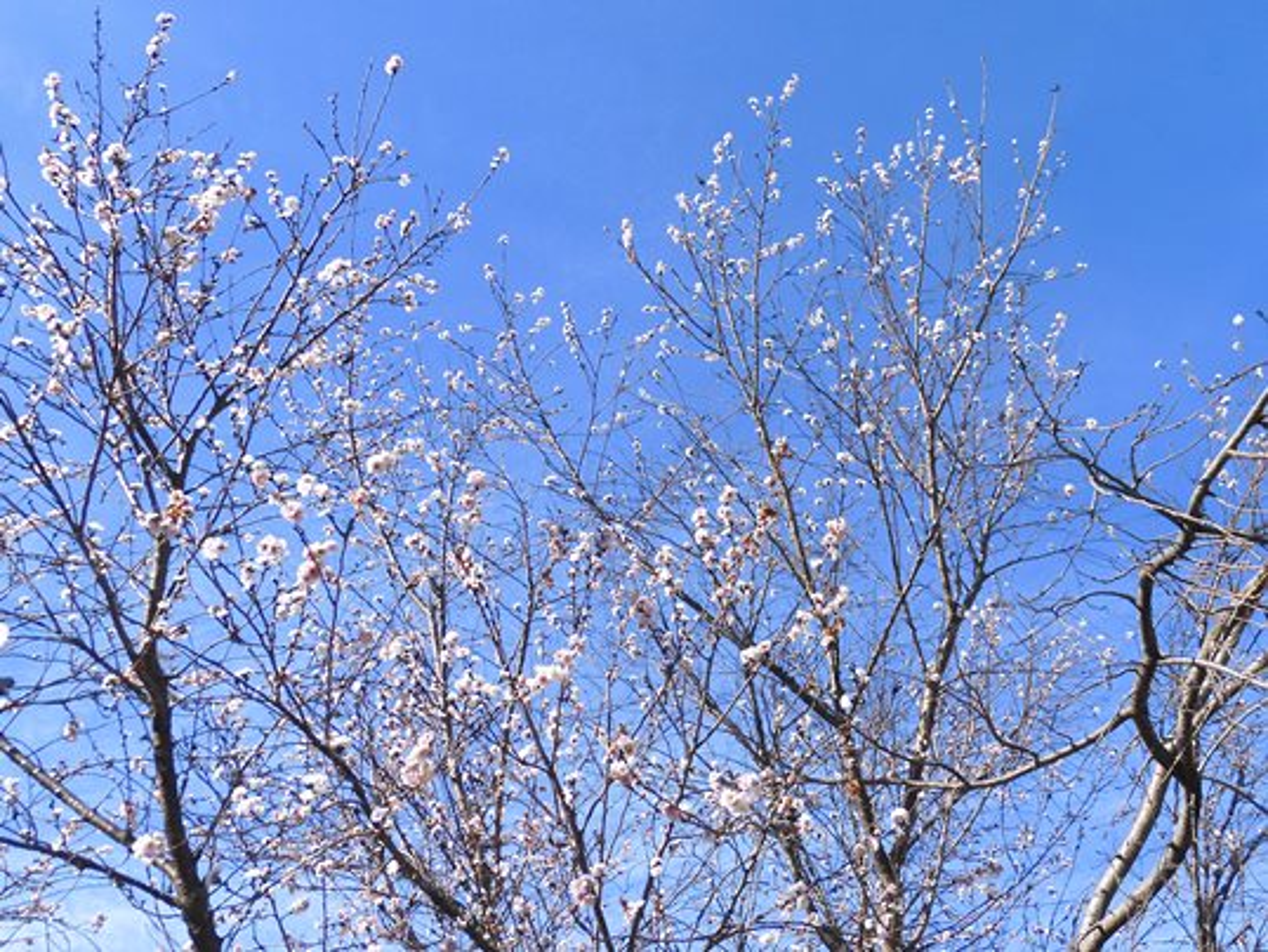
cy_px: 476
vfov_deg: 56.9
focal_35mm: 24
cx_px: 634
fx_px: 880
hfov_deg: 71.6
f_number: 3.4
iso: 100
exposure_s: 1/800
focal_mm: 4.3
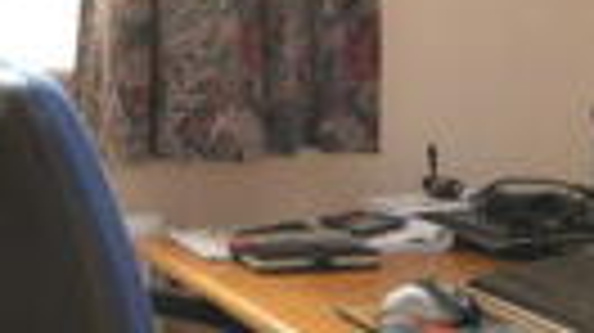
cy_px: -88
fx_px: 1715
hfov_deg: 19.5
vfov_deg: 10.9
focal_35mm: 109
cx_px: 169
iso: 1100
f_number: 4.8
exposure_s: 1/60
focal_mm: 14
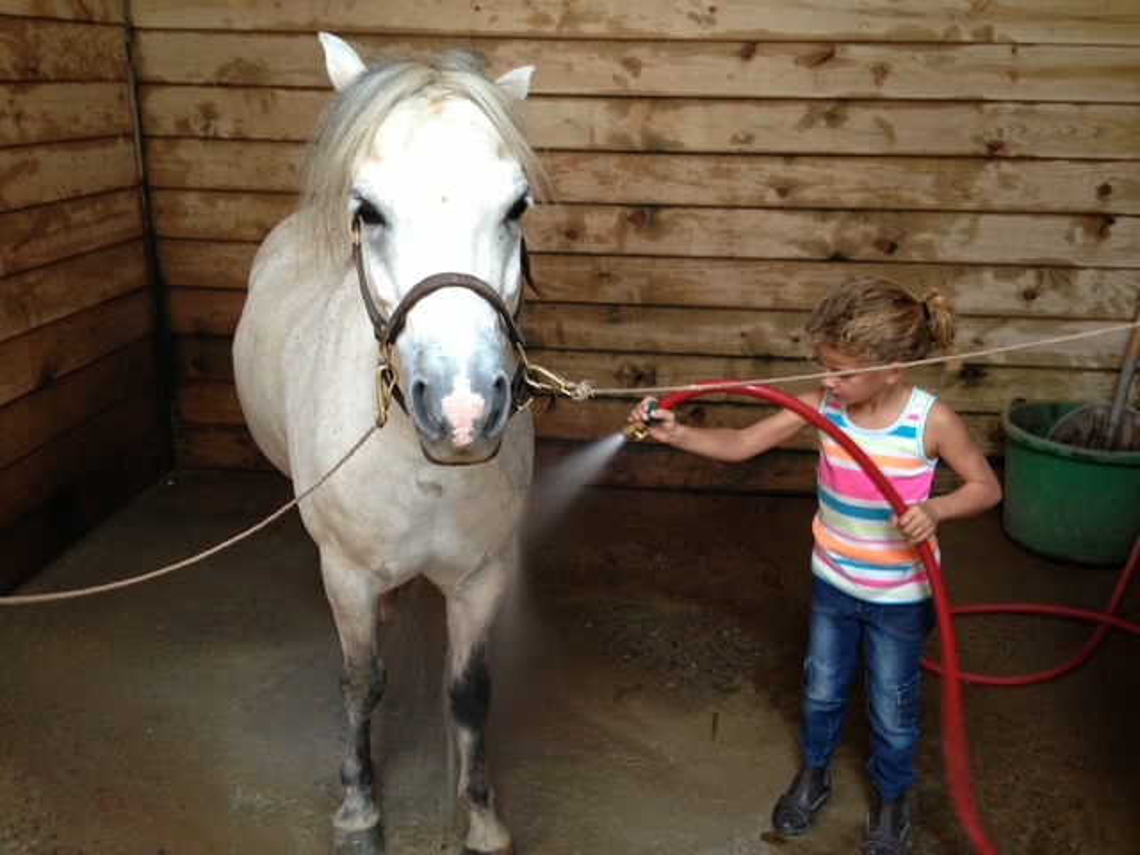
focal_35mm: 33
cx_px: 570
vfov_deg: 42.9
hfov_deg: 55.4
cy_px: 428
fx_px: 1087
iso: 160
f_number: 2.4
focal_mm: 4.13
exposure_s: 1/20
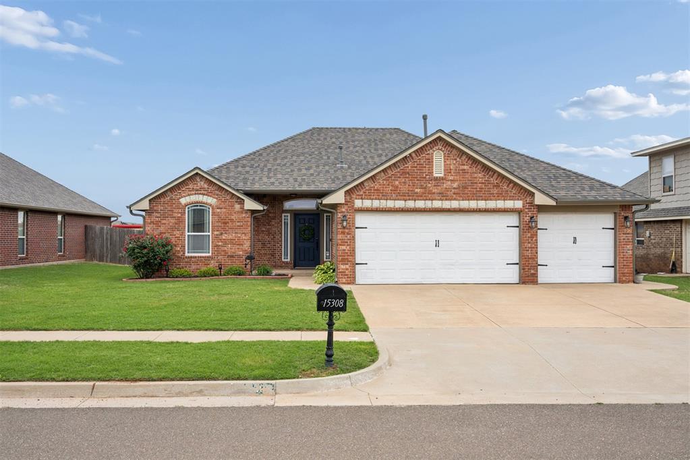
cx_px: 345
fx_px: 671
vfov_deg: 37.9
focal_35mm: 35
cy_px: 230
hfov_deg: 54.4
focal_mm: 35
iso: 200
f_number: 8
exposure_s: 1/400
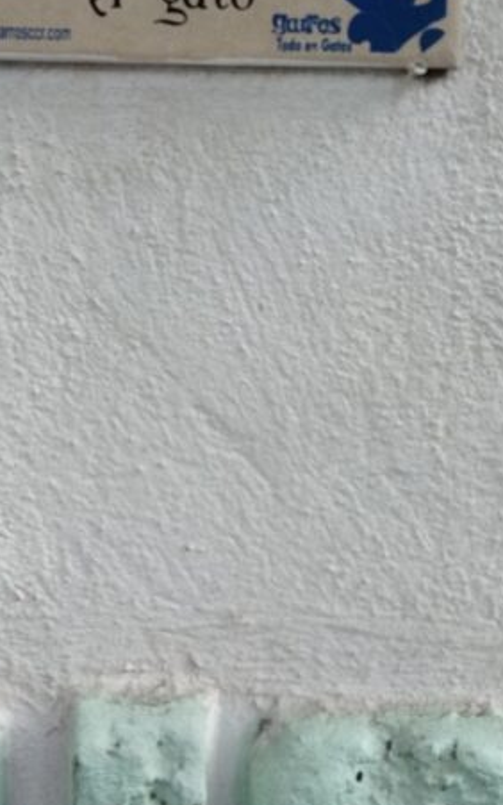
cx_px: 143
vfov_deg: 31.0
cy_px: 203
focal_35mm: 65
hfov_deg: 19.9
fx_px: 1425
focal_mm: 4.71
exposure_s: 1/60
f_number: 1.79
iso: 124
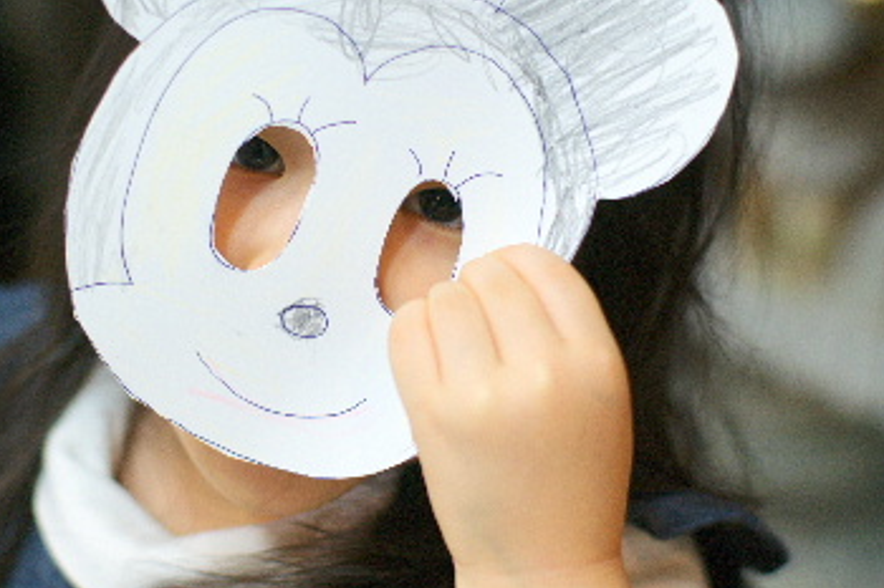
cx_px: 345
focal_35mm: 107
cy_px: 252
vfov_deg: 12.8
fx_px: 2626
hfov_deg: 19.1
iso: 160
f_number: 2
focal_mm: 50
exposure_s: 1/80
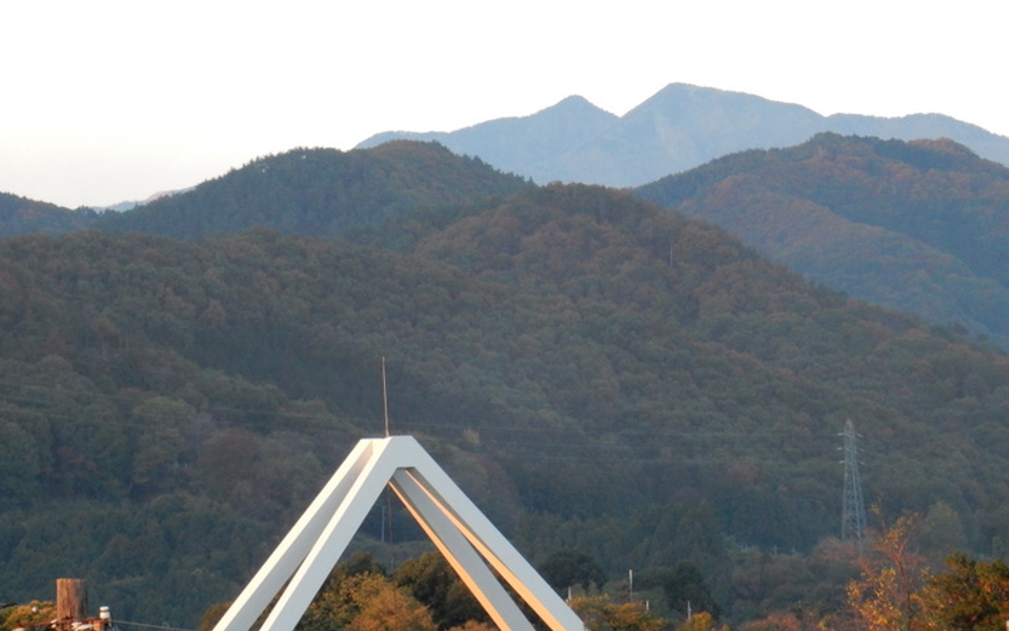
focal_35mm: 325
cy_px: 363
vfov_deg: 4.0
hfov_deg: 6.5
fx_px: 8938
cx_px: 534
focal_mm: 48.4
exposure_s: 1/80
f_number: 6.3
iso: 400
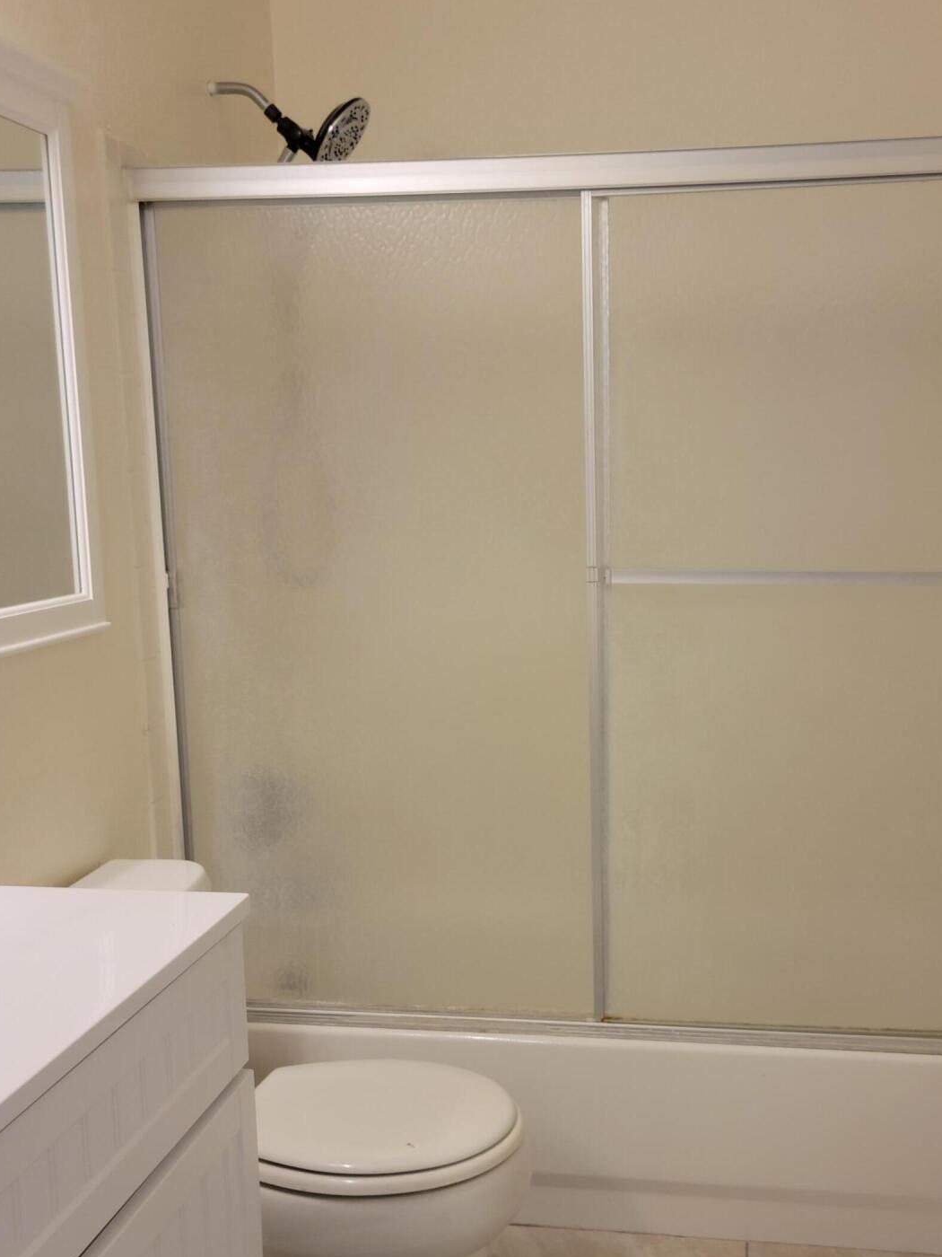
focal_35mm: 40
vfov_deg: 46.6
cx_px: 591
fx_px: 1451
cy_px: 723
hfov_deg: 35.8
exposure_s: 1/60
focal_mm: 5.9
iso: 125
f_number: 2
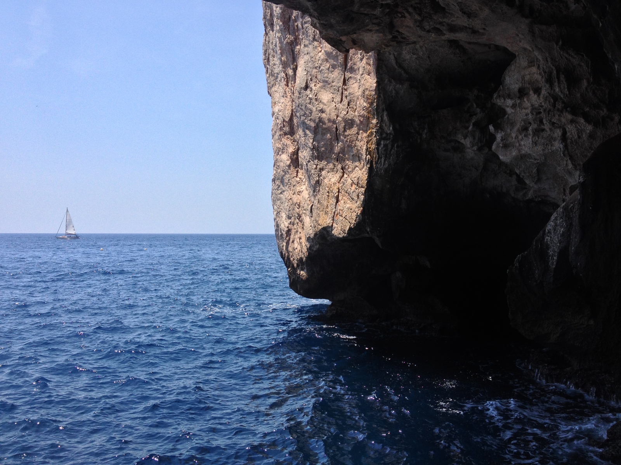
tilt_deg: -2.8
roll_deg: +0.3
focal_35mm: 35
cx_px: 310
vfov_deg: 40.7
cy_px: 232
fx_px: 628
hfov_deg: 52.6
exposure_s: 1/1672
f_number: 2.4
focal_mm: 4.28
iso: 50
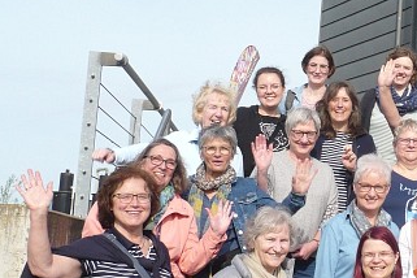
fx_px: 1008
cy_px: 127
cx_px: 496
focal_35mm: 87
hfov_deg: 21.7
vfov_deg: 15.7
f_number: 8
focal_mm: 5.8
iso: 100
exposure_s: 1/160
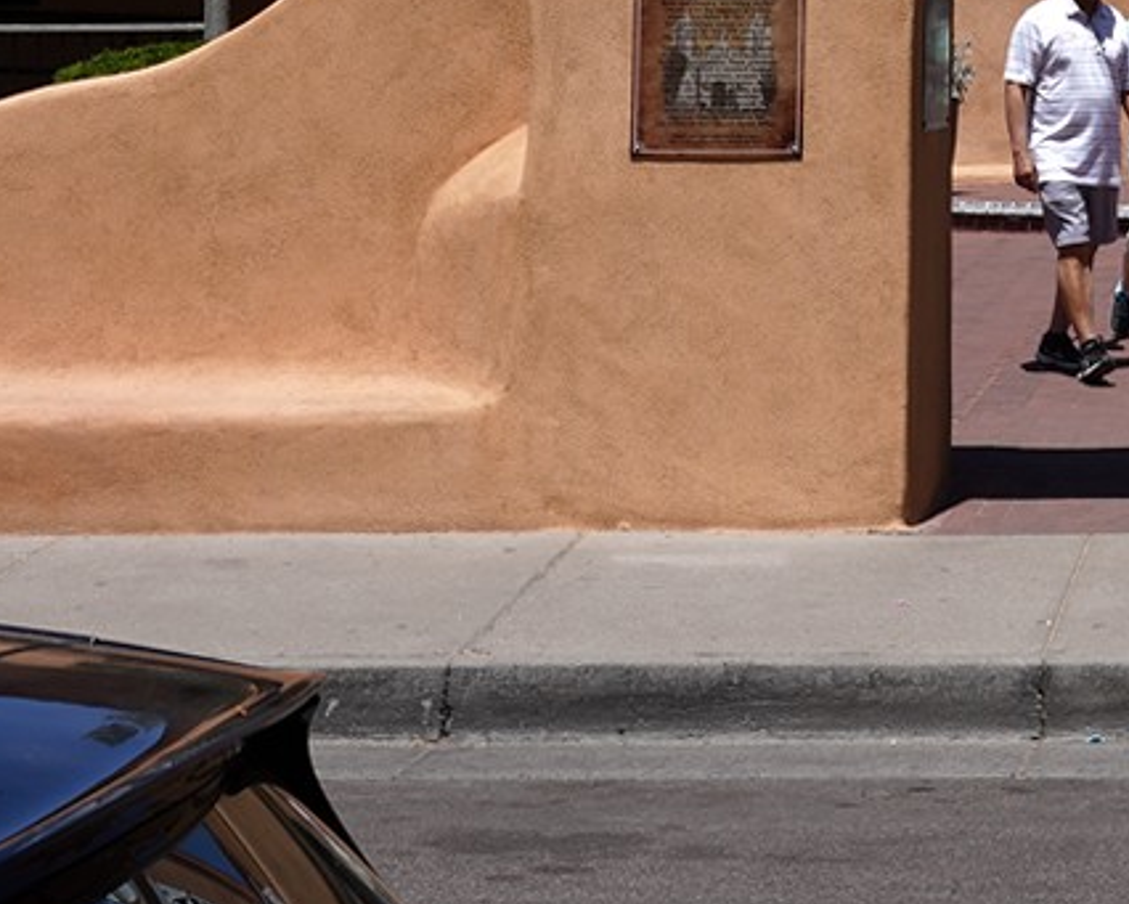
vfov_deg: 10.3
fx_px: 4712
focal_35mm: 141
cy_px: -771
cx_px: 1322
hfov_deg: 13.3
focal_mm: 32
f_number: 14
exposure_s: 1/160
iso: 100
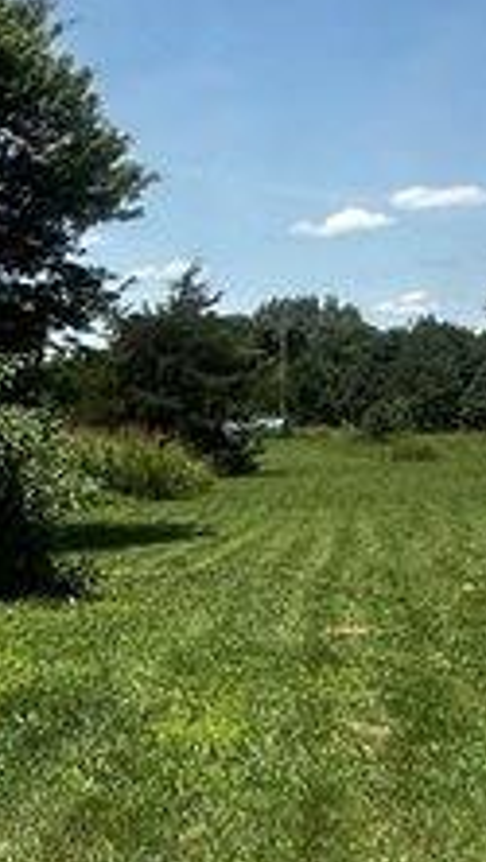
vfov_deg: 31.6
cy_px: 586
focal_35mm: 66
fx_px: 1511
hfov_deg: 15.6
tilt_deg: -5.3
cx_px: -389
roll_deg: -1.9
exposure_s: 1/1383
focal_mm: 2.22
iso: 40
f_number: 2.2
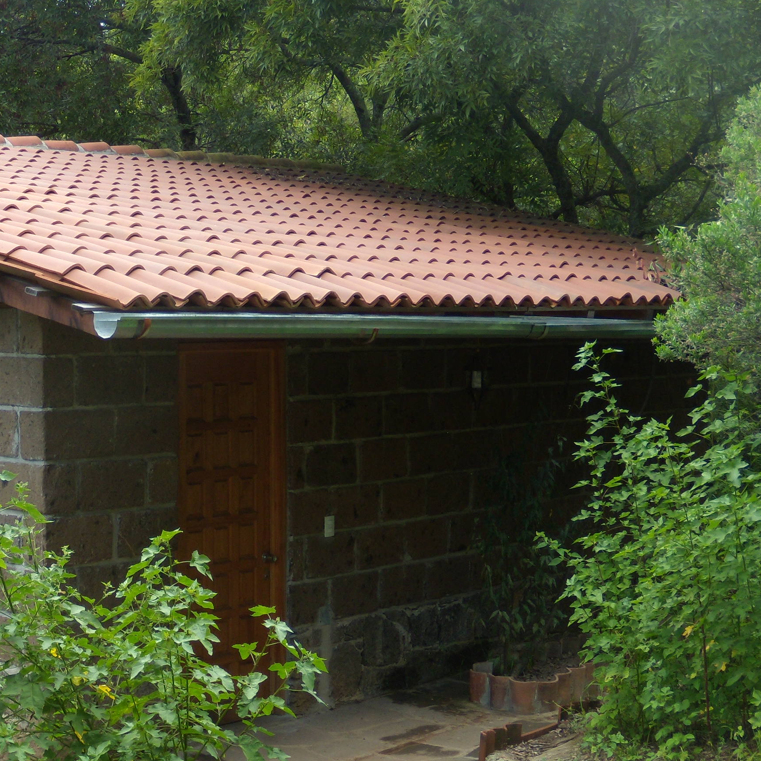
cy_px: 465
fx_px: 1492
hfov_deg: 27.6
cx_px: 80
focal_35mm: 60
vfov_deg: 28.5
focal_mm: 6.4
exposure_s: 1/100
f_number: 3.6
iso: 80
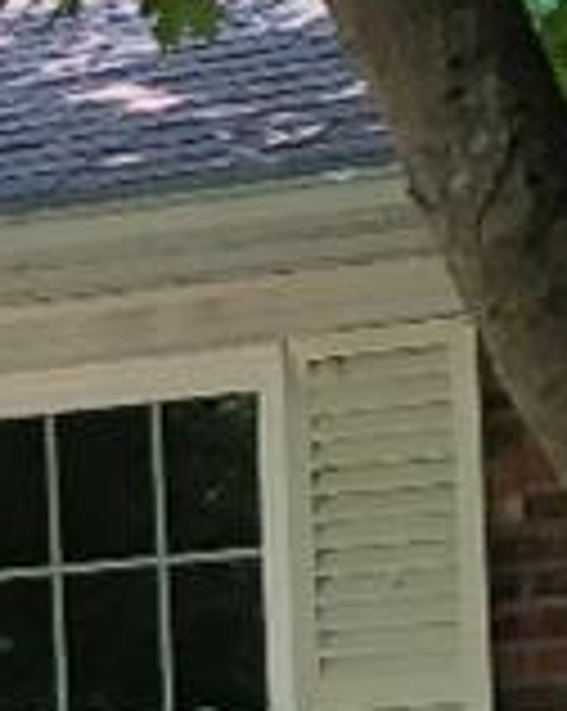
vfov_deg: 7.3
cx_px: -1832
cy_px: 1098
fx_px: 5464
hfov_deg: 5.2
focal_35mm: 260
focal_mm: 3.99
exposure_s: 1/239
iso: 20
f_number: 1.8
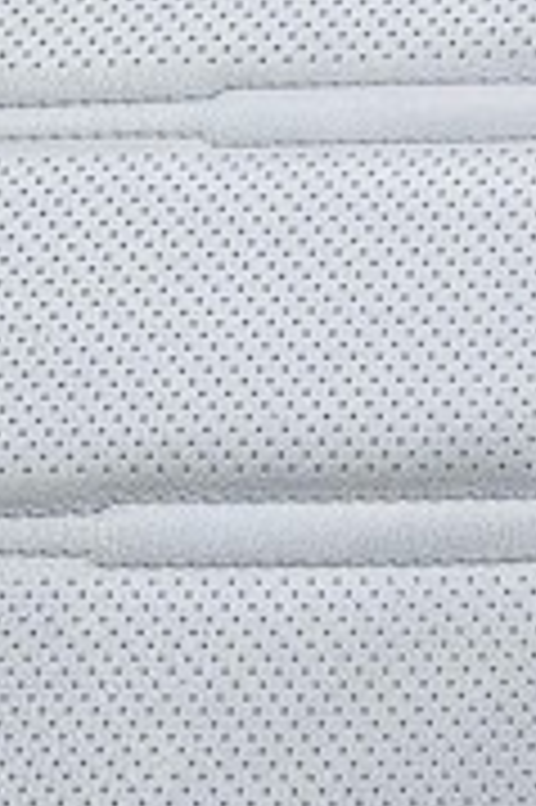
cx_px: 2315
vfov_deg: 8.8
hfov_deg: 5.3
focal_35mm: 223
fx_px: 4990
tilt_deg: -41.2
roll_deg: +2.7
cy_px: -671
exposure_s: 1/121
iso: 100
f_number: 1.78
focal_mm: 6.76
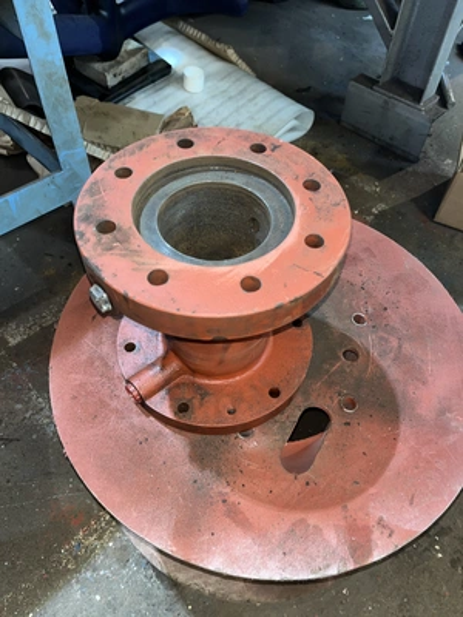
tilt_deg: -53.1
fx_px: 464
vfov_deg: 67.3
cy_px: 308
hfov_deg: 53.1
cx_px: 232
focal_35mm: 26
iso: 64
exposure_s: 1/13
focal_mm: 5.1
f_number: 1.6
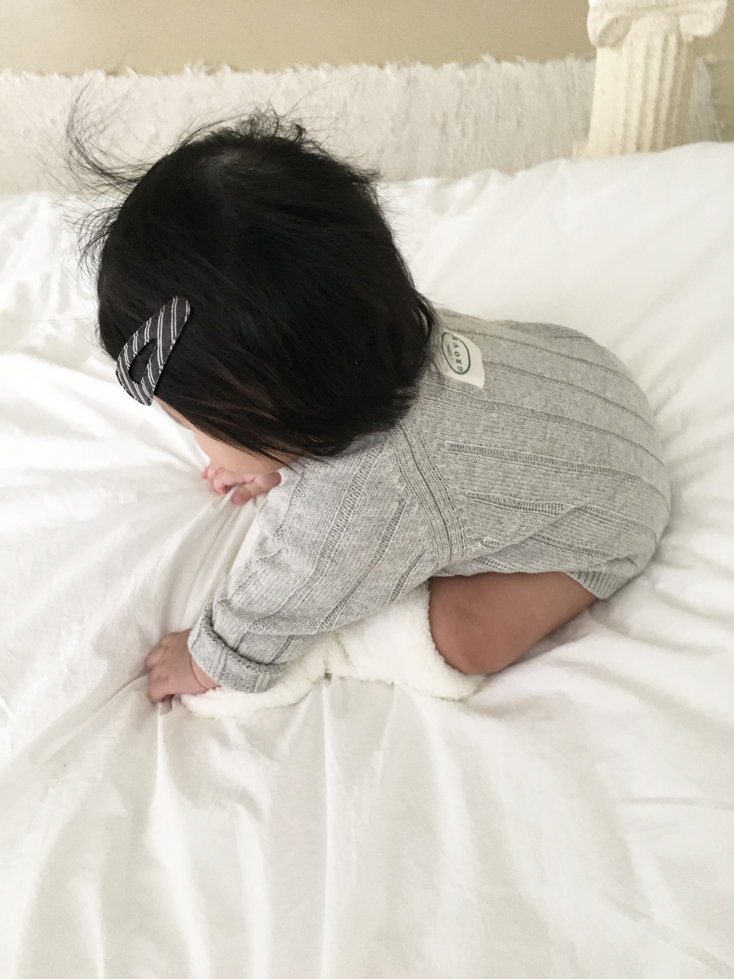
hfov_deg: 48.2
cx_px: 367
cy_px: 490
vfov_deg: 61.7
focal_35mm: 29
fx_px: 820
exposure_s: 1/30
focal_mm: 4.15
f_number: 2.2
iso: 125
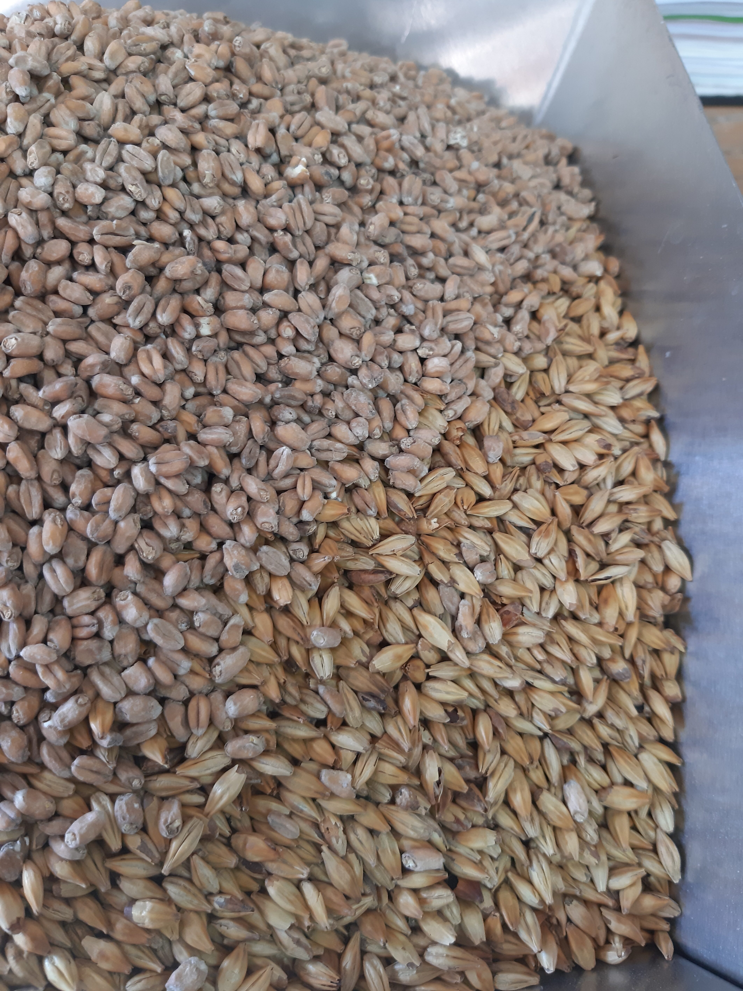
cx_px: 372
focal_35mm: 27
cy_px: 496
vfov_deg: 65.3
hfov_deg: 51.4
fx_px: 773
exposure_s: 1/50
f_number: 1.7
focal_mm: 3.93
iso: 100
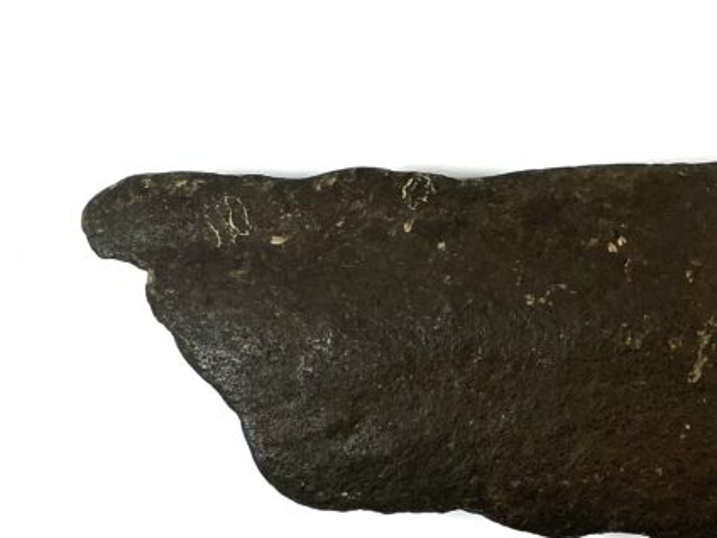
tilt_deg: -84.3
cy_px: 313
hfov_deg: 26.9
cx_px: 638
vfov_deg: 21.0
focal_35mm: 70
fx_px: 1450
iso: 16
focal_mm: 3
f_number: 1.8
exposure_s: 1/120
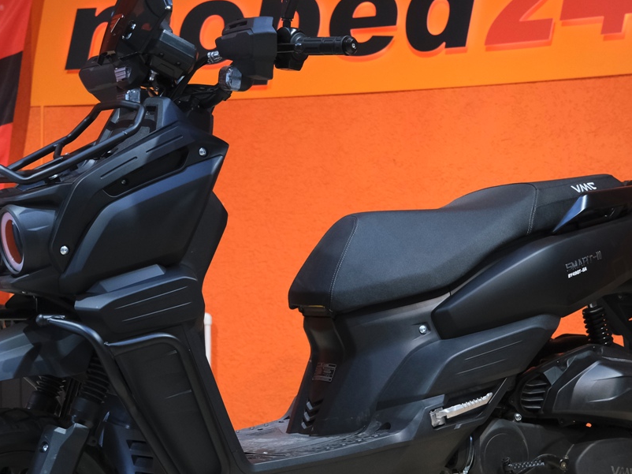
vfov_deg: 15.7
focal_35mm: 94
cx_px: 242
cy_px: 243
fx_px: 1716
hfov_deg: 20.8
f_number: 4
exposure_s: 1/100
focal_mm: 32.5
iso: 1600
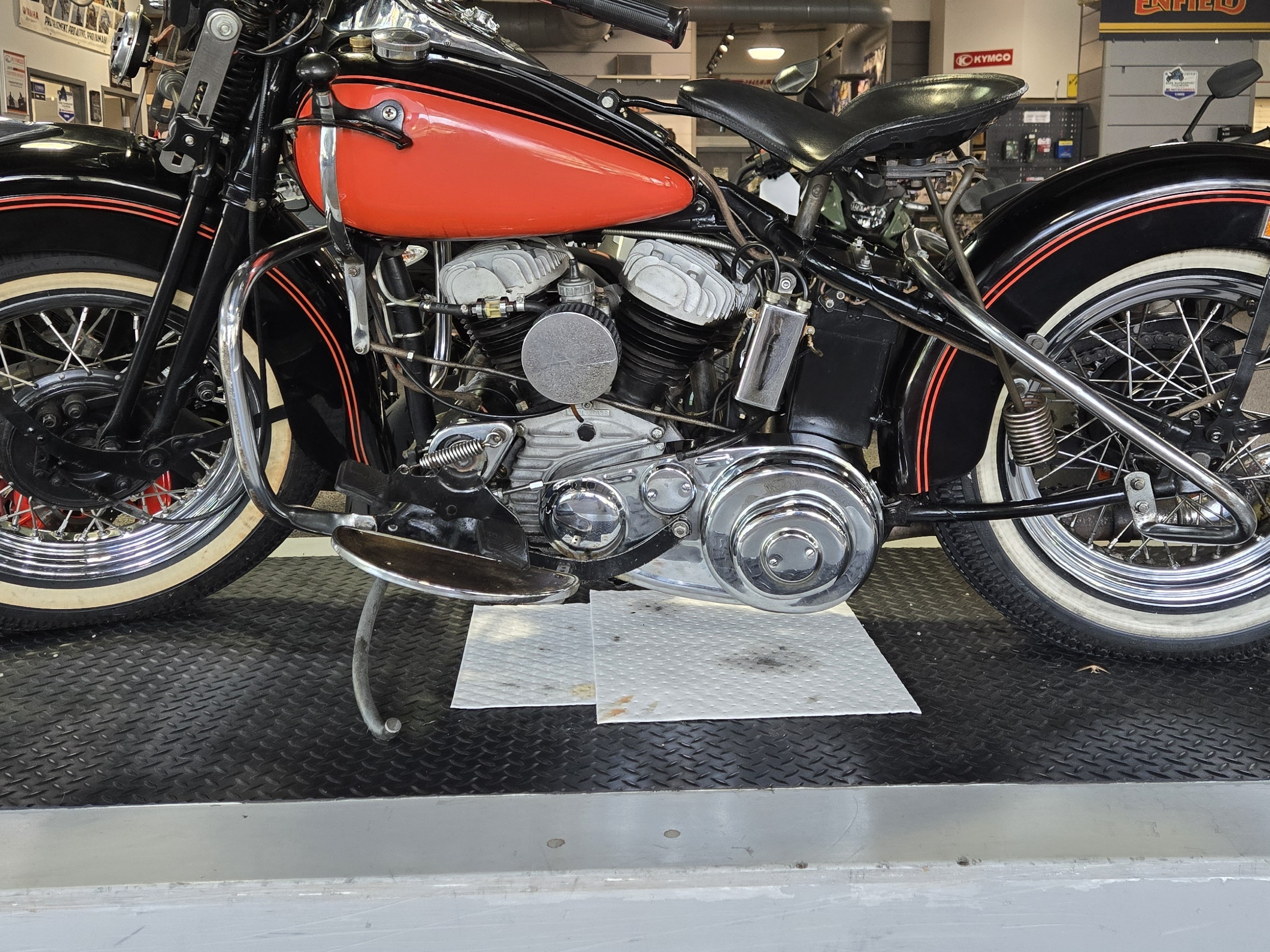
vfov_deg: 40.4
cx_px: 664
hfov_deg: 52.6
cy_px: 366
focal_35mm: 35
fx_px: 1284
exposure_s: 1/120
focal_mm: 5.4
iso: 200
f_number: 1.8
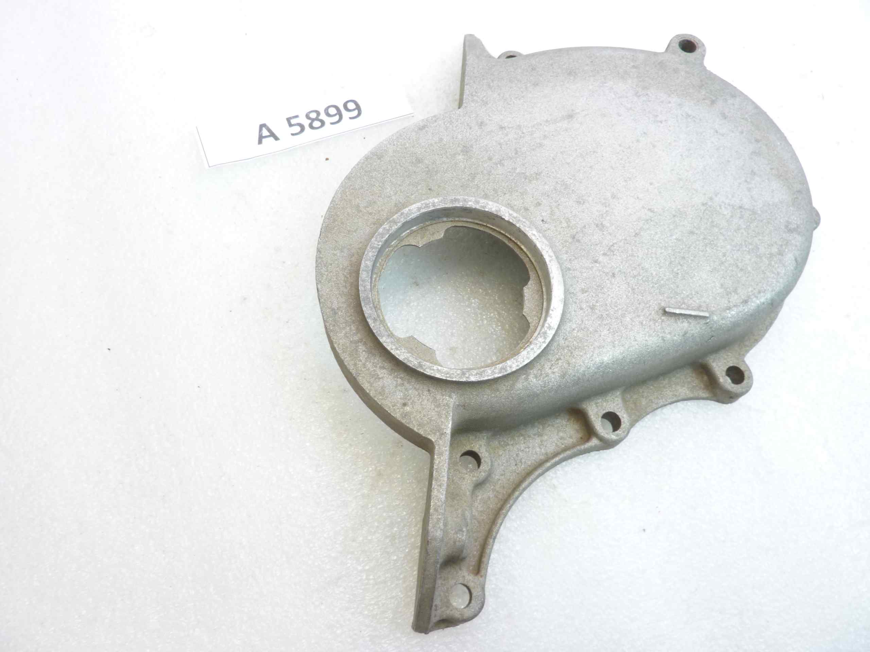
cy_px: 326
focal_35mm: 25
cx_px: 435
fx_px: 628
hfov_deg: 69.4
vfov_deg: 54.9
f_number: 3.3
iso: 80
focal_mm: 4.1
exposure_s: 1/13
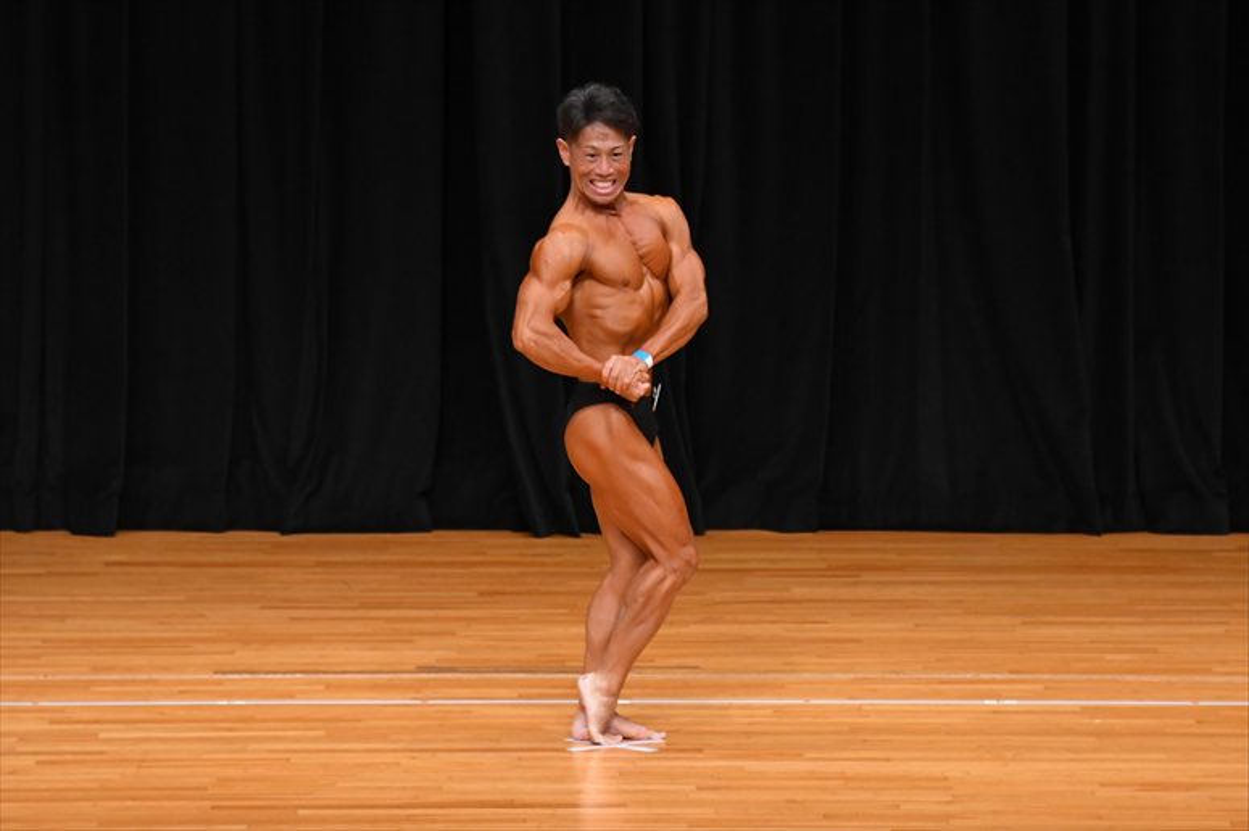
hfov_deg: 8.1
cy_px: 416
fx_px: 8843
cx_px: 624
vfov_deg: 5.4
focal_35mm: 255
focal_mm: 170
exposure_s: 1/400
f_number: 5.6
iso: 3200
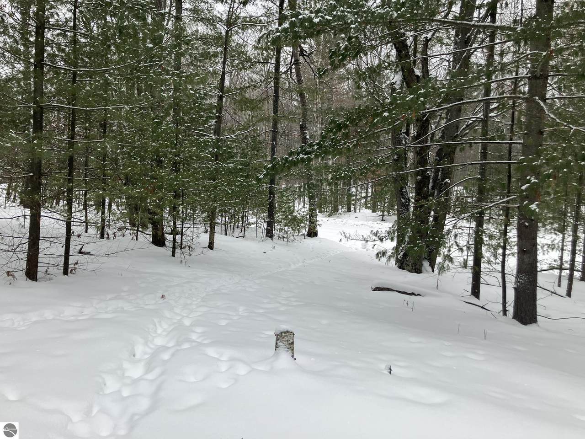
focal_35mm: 28
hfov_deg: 63.4
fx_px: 473
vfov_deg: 49.7
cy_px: 220
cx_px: 292
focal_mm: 3.99
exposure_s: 1/216
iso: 25
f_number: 1.8
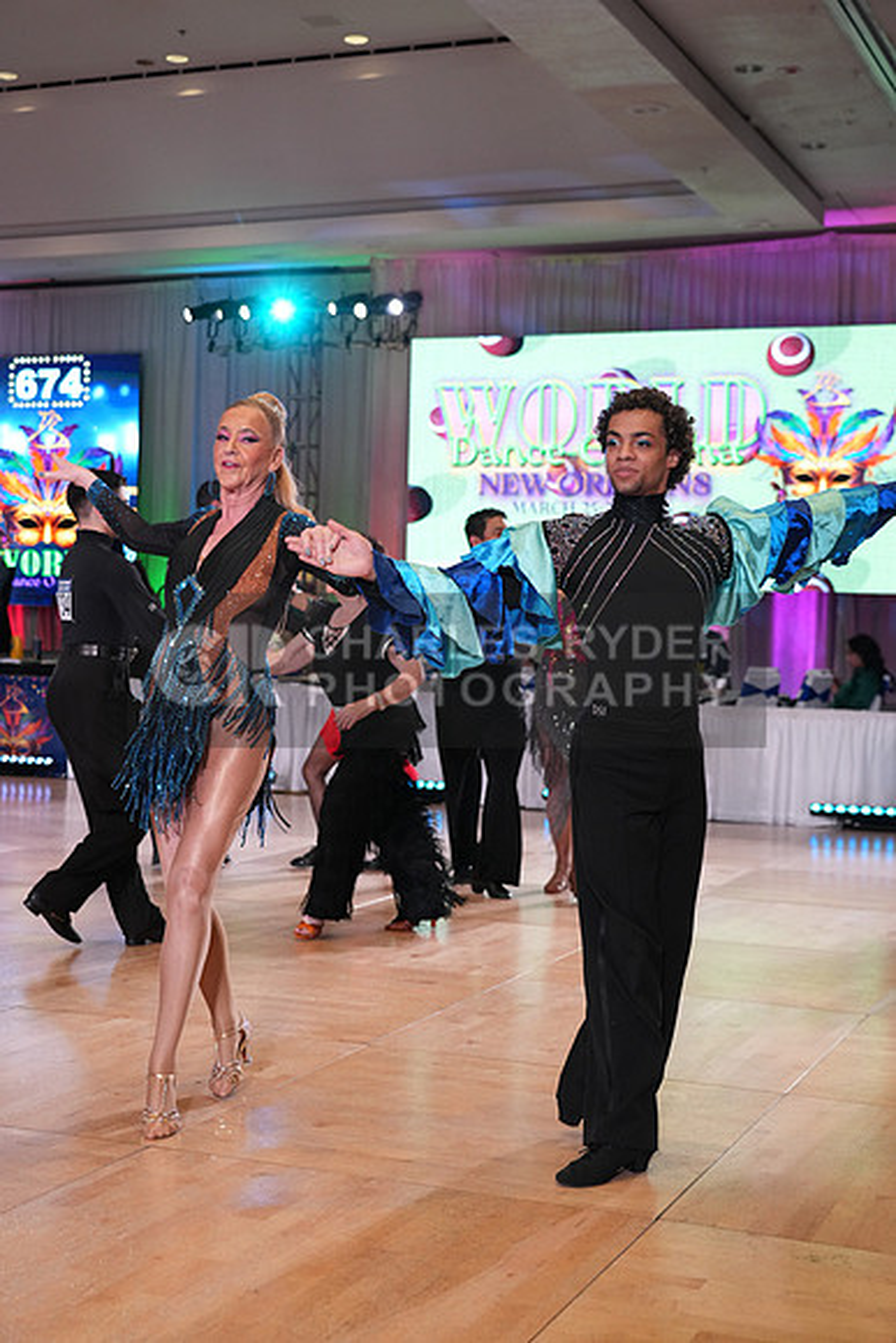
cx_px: 448
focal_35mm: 49
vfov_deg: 40.3
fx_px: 1828
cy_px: 672
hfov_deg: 27.5
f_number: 4
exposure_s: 1/500
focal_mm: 49
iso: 2500
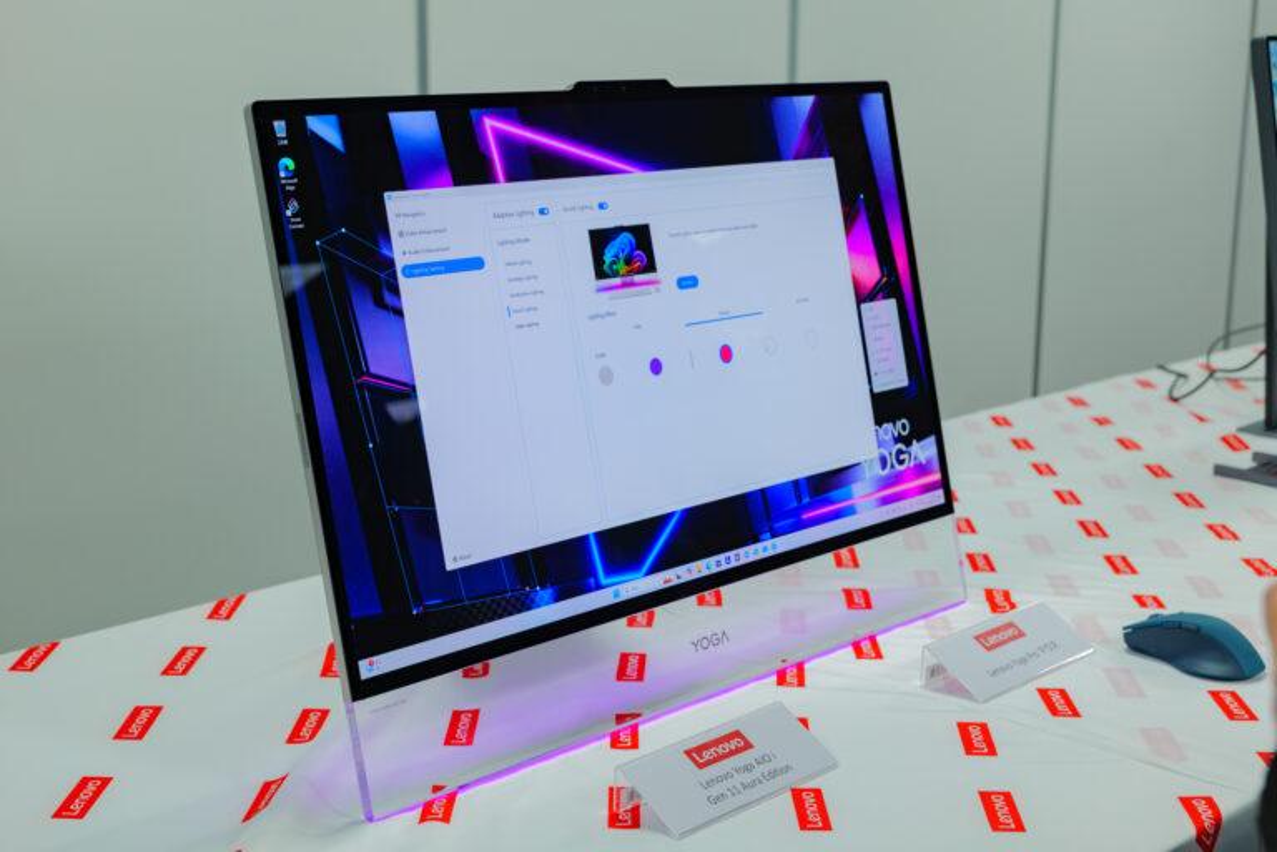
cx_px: 638
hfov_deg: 38.9
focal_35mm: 51
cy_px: 426
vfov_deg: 26.5
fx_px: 1809
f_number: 6.3
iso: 500
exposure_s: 1/80
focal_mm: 51
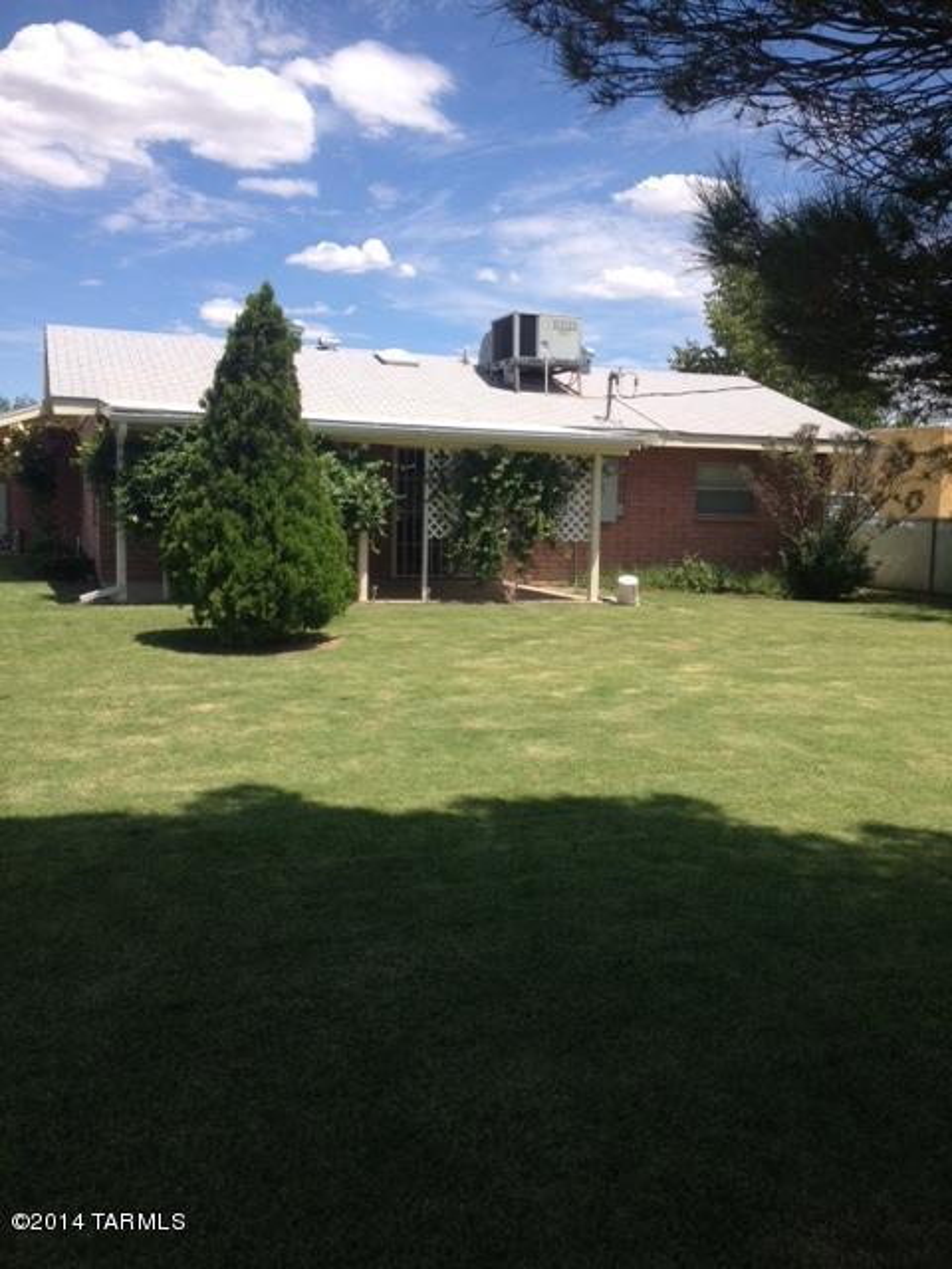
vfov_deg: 52.6
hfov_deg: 40.7
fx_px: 1283
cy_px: 634
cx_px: 476
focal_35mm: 35
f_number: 2.4
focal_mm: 4.28
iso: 50
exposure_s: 1/1416
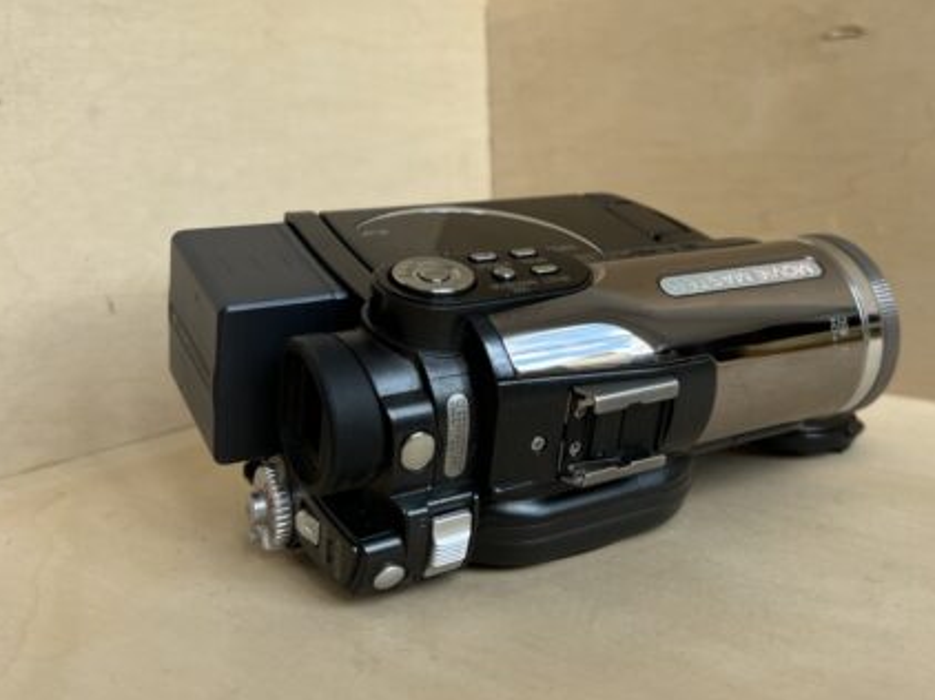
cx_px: 576
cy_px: 210
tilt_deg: -4.0
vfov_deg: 38.0
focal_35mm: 37
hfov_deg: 49.7
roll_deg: +2.3
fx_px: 999
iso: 50
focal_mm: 5.7
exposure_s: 1/588
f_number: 1.5
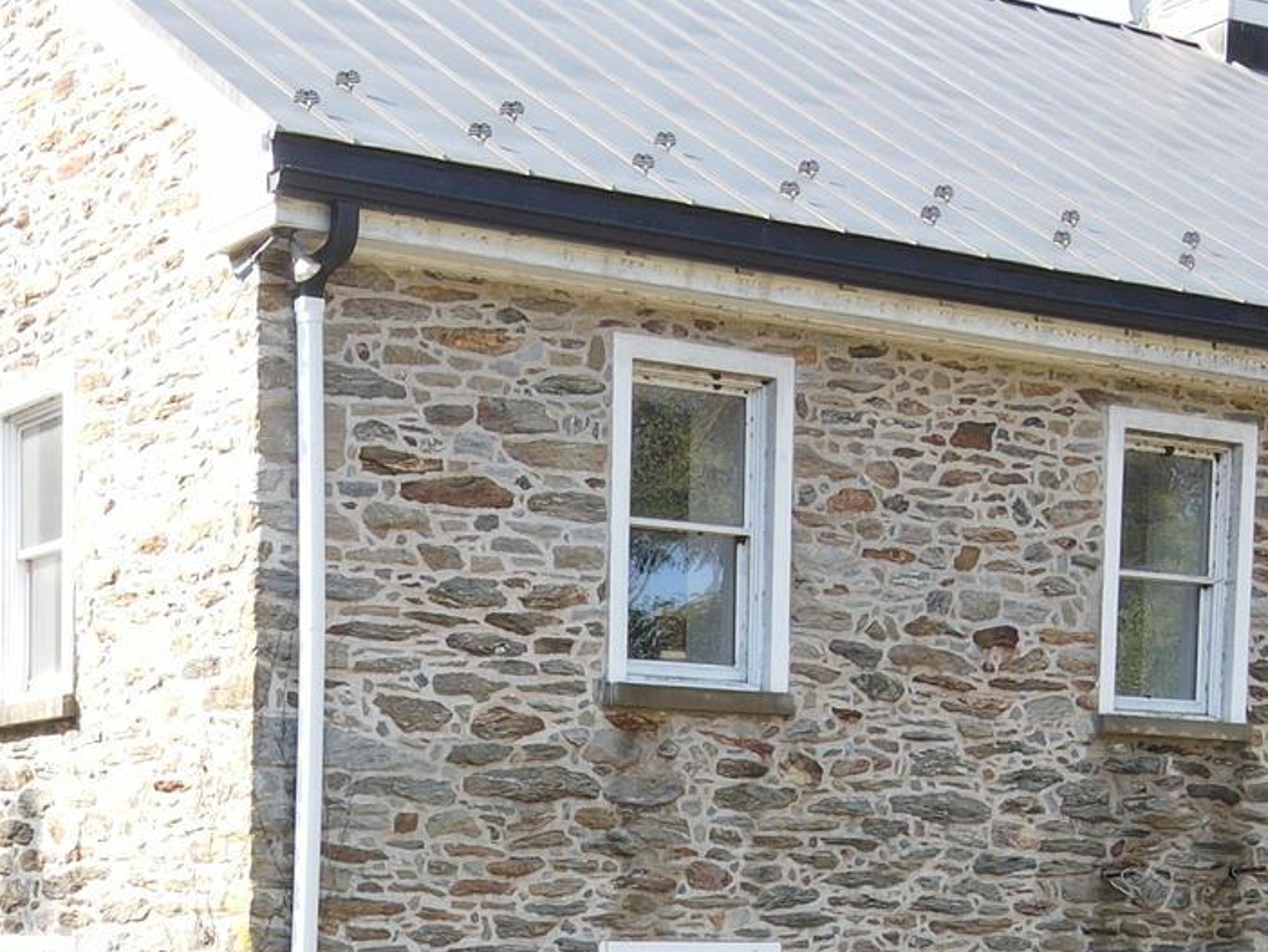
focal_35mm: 70
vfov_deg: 19.5
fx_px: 2565
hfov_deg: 27.2
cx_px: 256
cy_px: 1225
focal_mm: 4.5
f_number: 2.8
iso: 100
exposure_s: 1/120
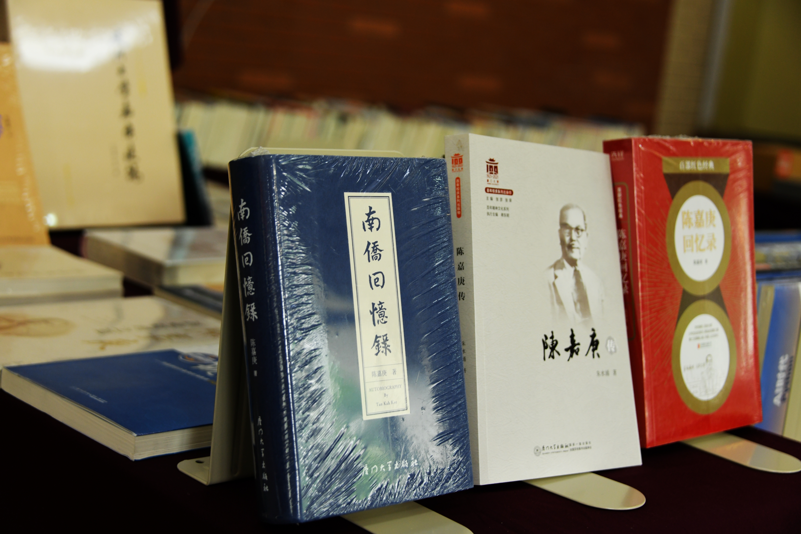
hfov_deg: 32.4
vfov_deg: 21.9
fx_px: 1379
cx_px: 400
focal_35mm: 62
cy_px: 267
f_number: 4.8
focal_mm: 62
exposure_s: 1/60
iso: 640
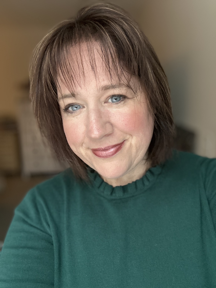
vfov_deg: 60.0
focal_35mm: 30
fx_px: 250
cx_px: 108
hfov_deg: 46.8
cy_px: 144
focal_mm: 2.69
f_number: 1.9
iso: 160
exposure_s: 1/60
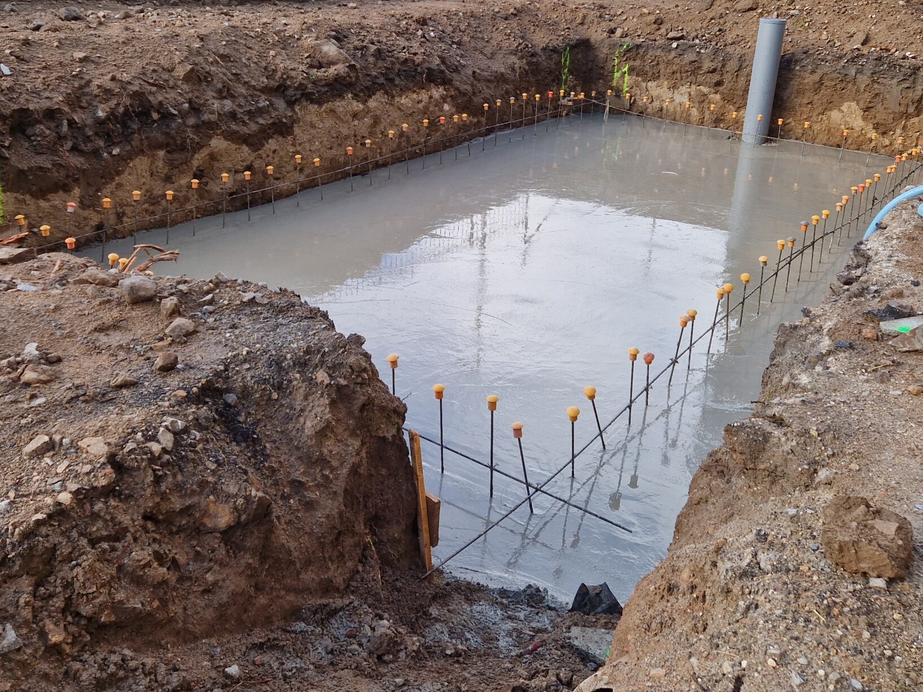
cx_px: 433
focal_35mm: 36
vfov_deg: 39.2
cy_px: 232
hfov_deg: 51.3
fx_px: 960
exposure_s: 1/269
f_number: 1.8
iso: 50
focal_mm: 5.4
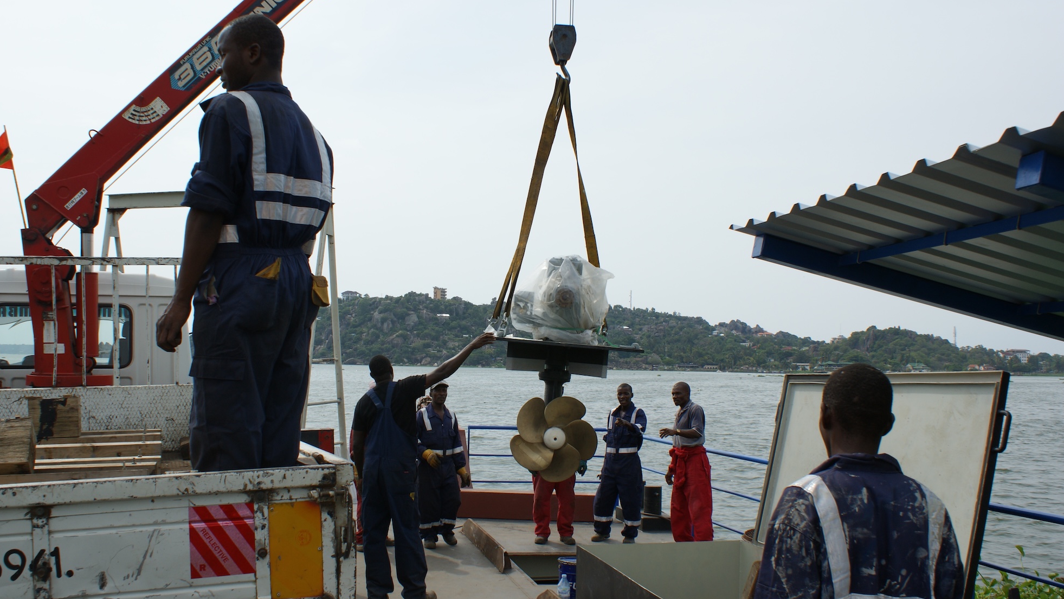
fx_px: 903
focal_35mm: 32
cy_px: 316
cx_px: 523
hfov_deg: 61.0
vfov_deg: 36.7
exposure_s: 1/250
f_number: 10
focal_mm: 20
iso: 100
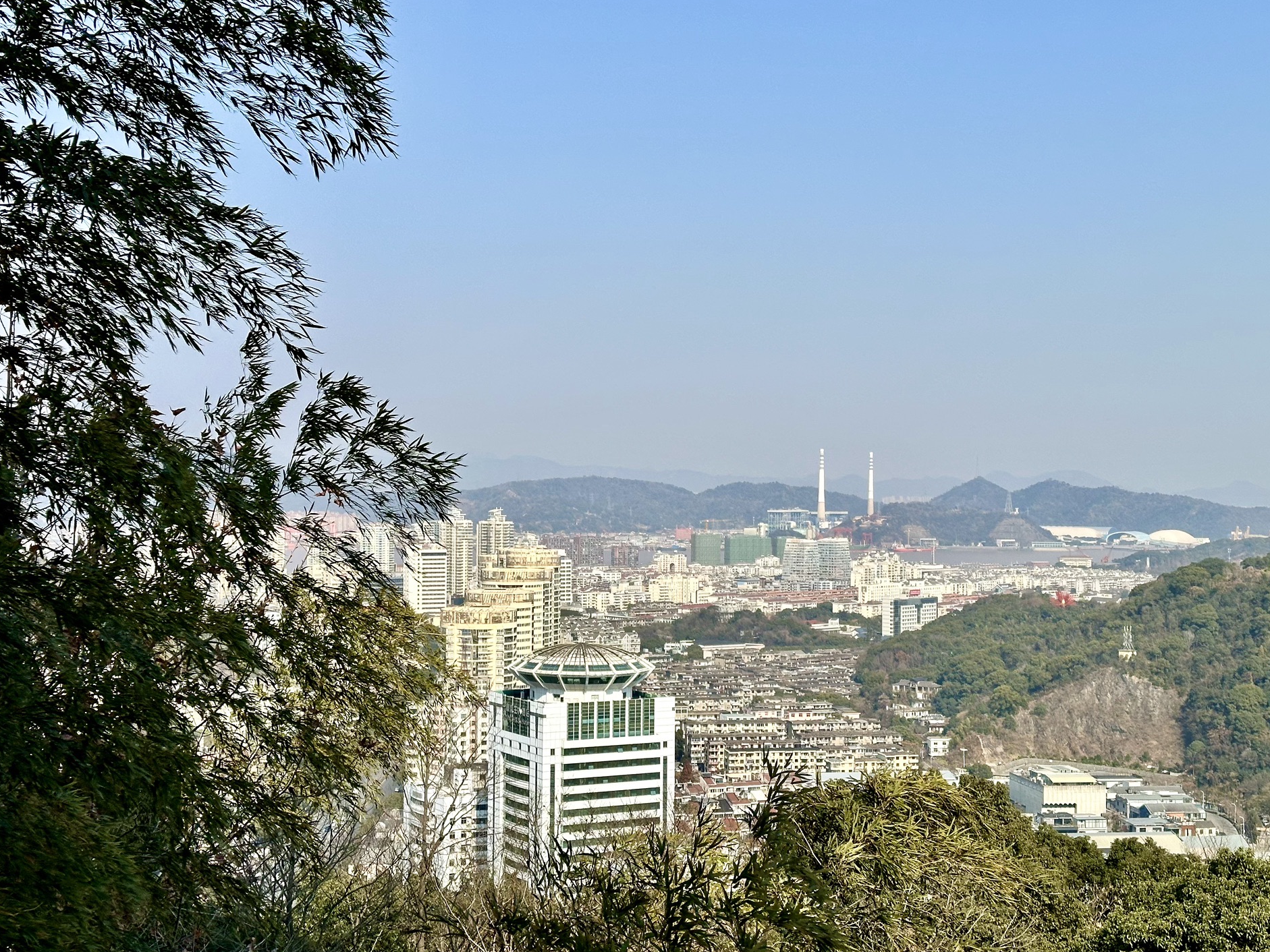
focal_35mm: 51
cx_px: 634
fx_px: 1871
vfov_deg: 28.6
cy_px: 494
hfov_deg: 37.5
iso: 64
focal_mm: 6.86
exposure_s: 1/5263
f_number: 1.78
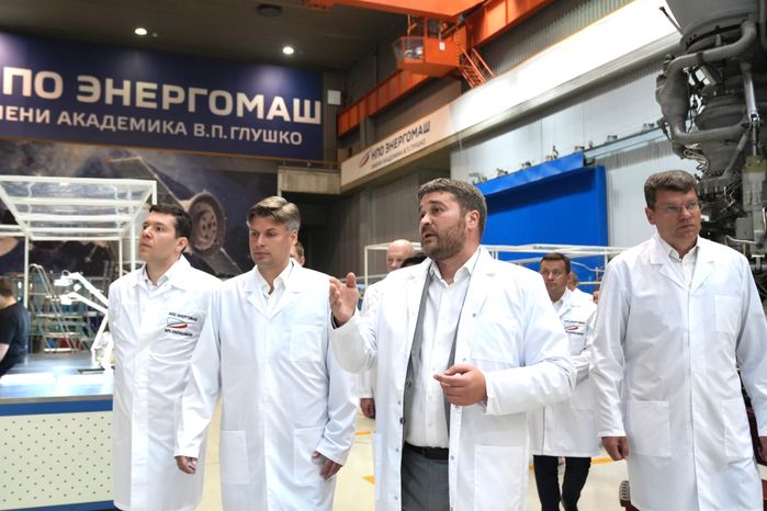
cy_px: 256
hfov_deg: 61.9
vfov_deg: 43.6
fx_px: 639
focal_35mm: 30
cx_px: 384
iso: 3200
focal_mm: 30
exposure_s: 1/200
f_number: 4.5
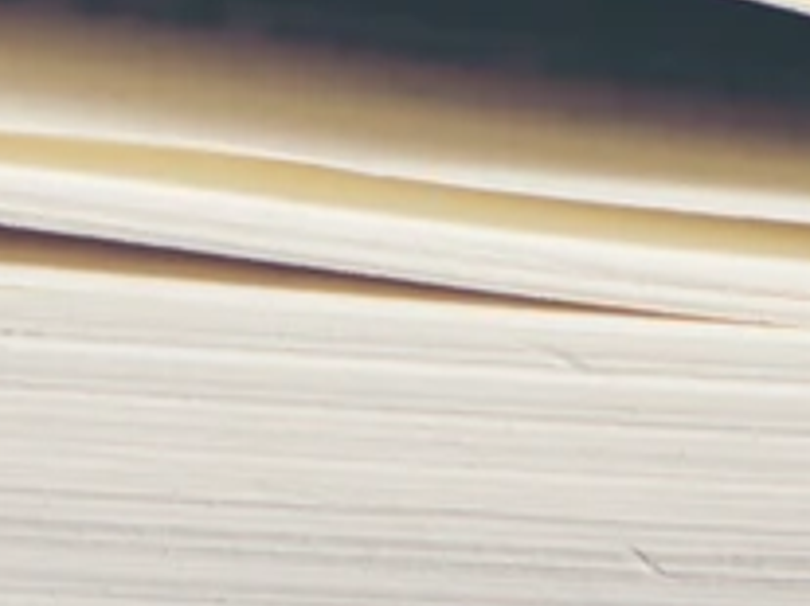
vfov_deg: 3.1
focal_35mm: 479
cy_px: -1138
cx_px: 329
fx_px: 11202
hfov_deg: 4.1
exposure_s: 1/200
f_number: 3.5
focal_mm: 60
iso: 100
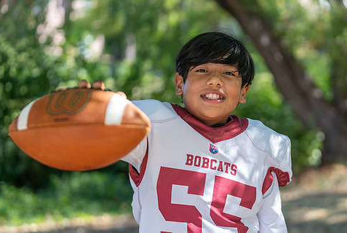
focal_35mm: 92
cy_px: 129
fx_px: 888
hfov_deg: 22.1
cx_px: 214
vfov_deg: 14.9
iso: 160
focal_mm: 70
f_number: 2.8
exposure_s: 1/320
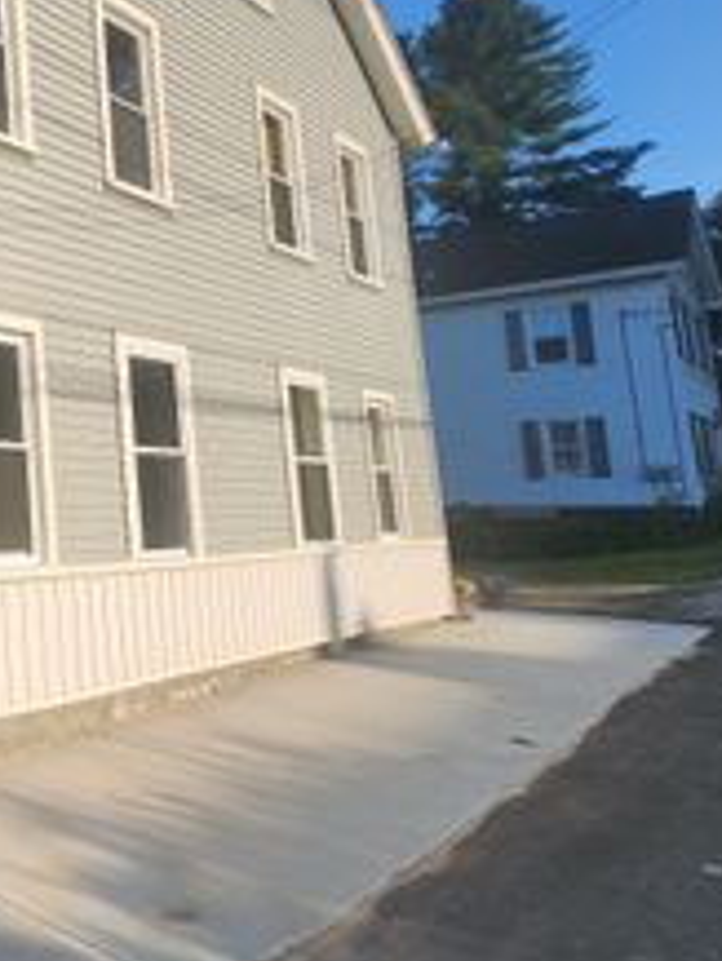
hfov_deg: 32.2
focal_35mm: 30
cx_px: -266
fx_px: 833
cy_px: 374
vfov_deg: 59.3
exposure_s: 1/1663
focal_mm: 2.2
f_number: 2.2
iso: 50
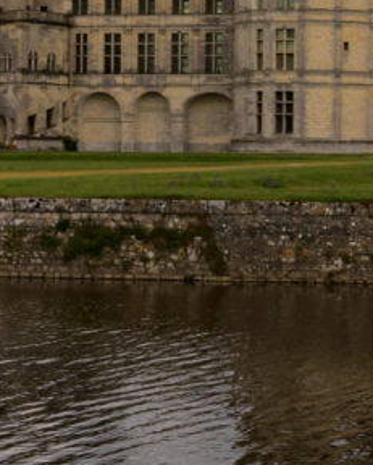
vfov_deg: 14.0
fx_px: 1887
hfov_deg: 10.9
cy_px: 114
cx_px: 567
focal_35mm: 137
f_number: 13
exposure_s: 1/160
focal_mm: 24
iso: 320
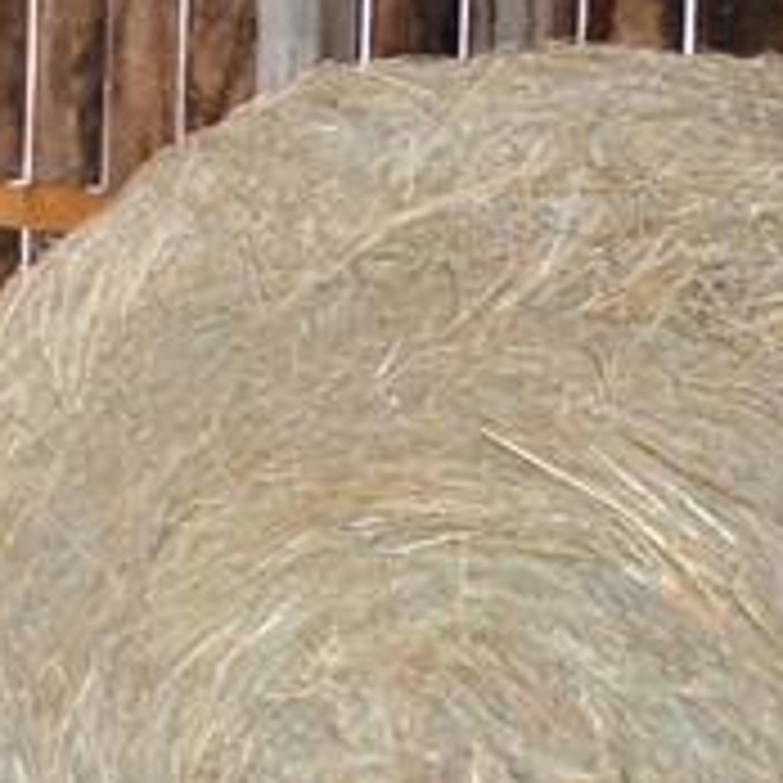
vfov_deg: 20.6
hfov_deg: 14.9
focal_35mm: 82
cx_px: -994
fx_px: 2111
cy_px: 76
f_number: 3.5
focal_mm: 11
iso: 3200
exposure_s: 1/60
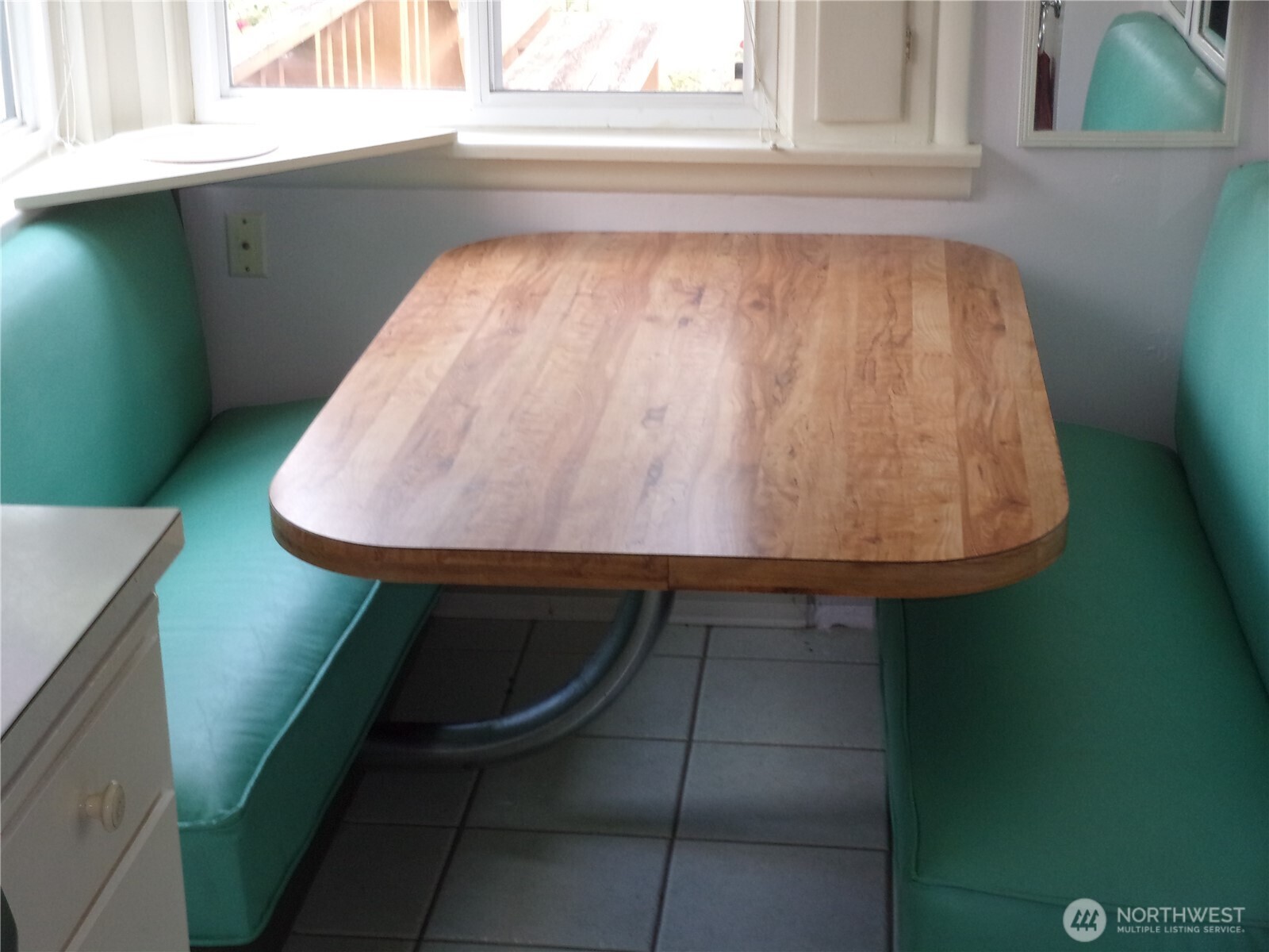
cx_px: 634
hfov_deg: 30.3
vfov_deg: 22.9
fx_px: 2346
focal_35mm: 64
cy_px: 476
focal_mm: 11.5
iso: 200
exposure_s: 1/42
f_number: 5.2
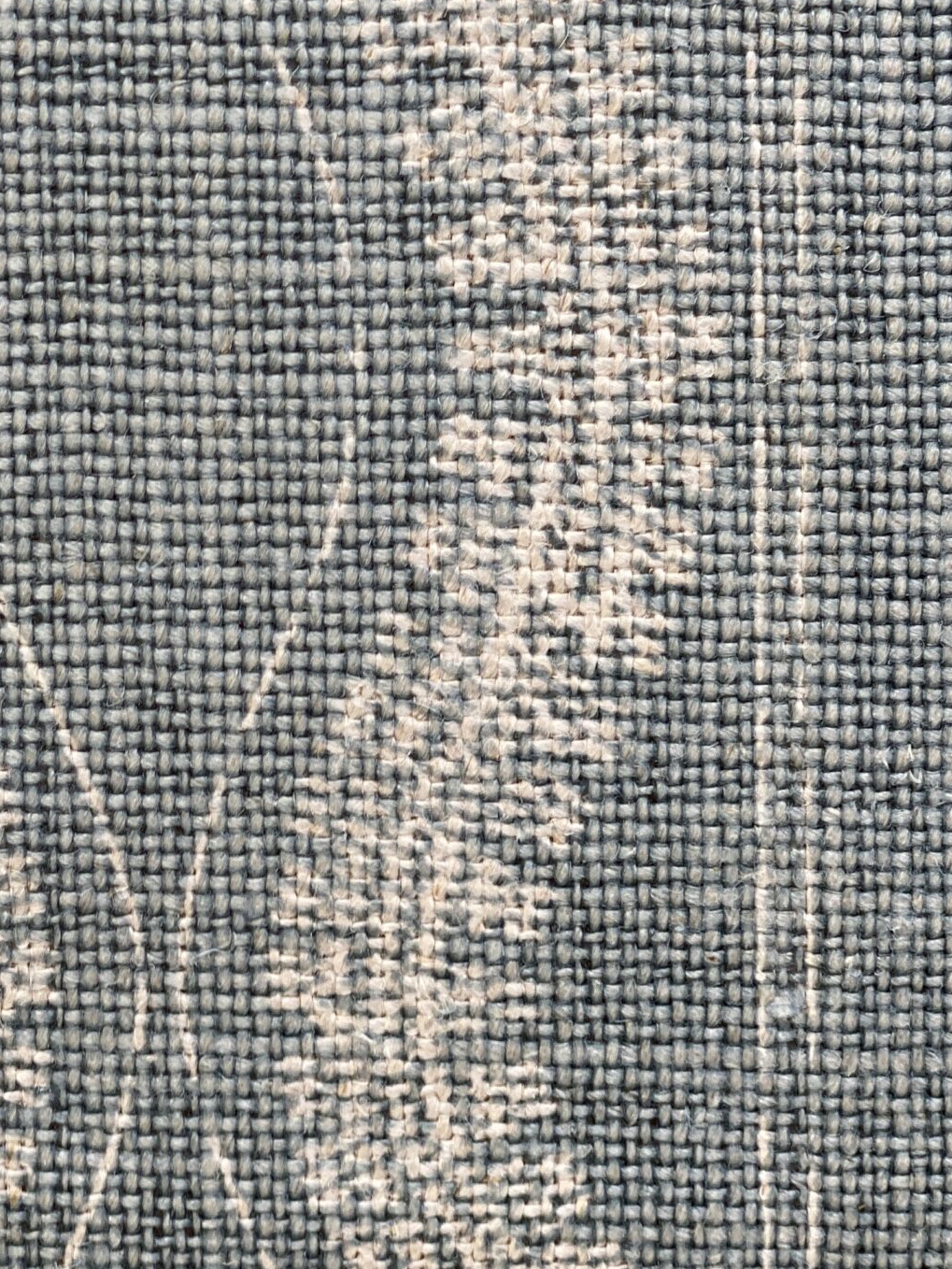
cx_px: 115
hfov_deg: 14.9
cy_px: 408
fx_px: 3592
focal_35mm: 98
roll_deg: -0.7
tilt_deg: -27.9
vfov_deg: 20.0
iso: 32
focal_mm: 6
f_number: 2
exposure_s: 1/122
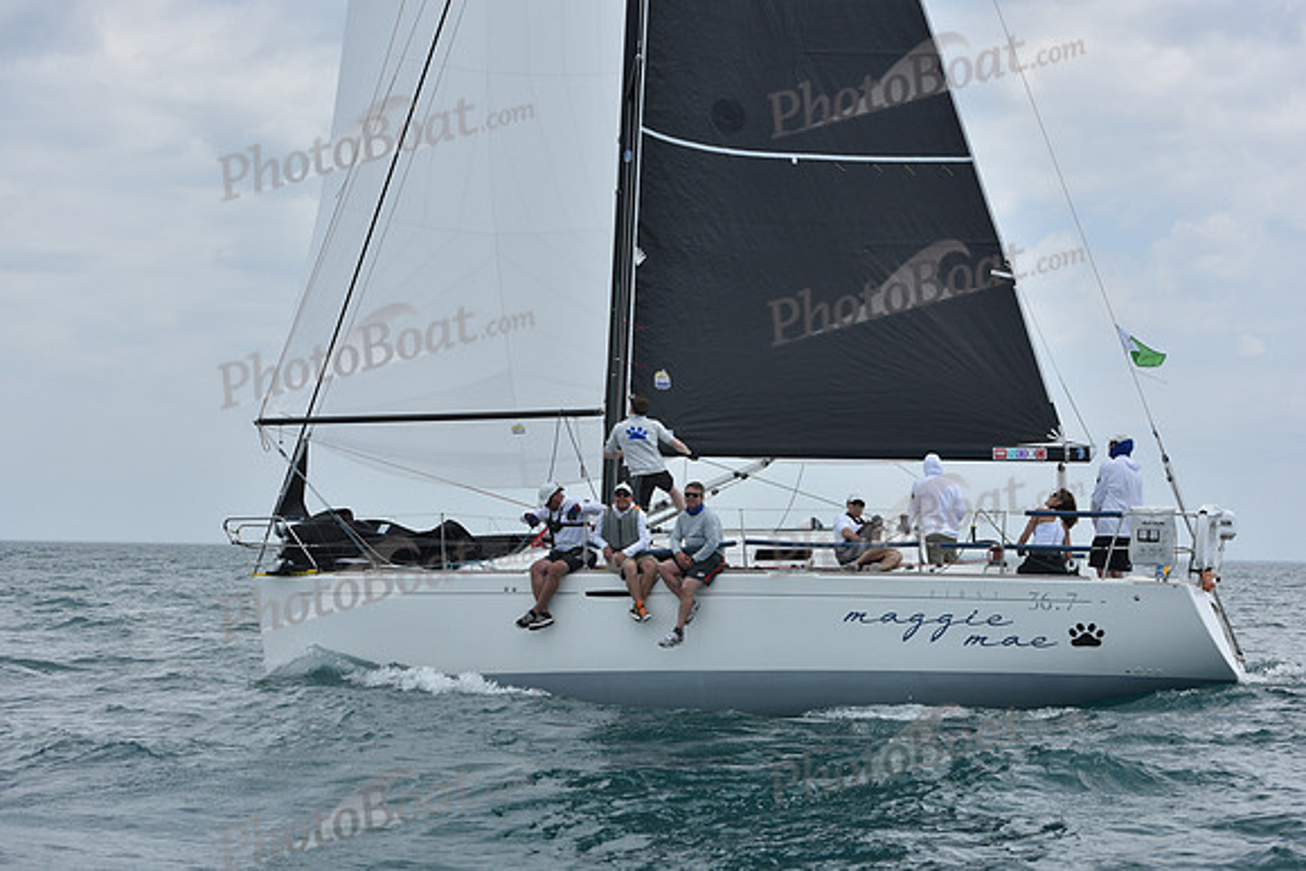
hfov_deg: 28.8
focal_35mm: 70
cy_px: 436
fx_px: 2540
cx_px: 653
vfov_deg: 19.5
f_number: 7.1
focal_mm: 70
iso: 250
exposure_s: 1/1250
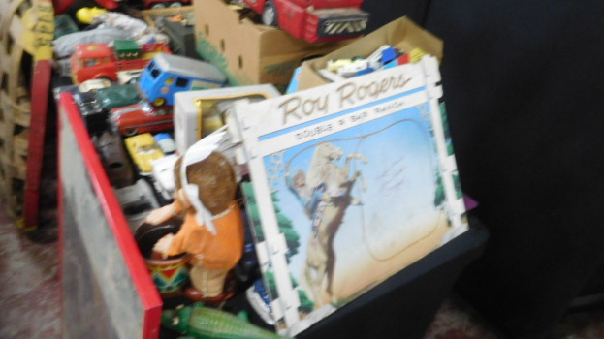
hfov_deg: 67.9
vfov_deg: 41.2
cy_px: 132
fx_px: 448
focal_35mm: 28
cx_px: 308
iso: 450
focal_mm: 4.5
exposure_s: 1/8
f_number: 3.4
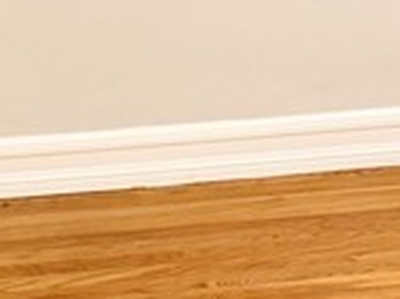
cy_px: -344
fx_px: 1790
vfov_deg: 8.9
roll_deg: +1.2
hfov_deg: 12.2
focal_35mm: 155
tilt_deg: -8.5
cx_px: 594
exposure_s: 1/60
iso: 320
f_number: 1.78
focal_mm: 6.76
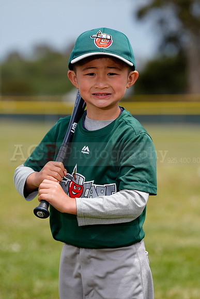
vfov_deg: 12.3
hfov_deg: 8.2
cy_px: 150
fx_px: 1391
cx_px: 100
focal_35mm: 167
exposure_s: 1/320
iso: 50
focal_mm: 167
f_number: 4.5
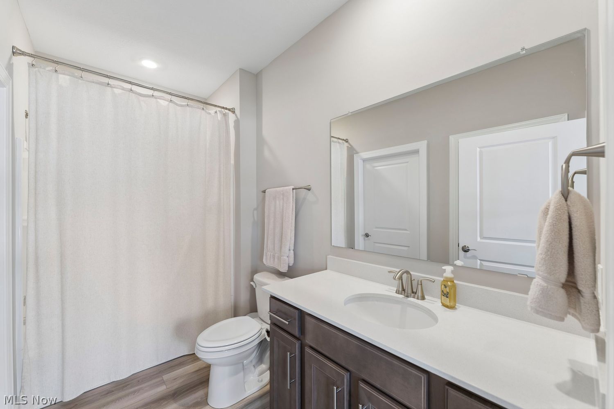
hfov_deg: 104.3
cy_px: 204
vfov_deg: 81.2
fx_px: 239
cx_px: 307
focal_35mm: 14
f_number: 5.6
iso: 200
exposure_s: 1/15
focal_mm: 14
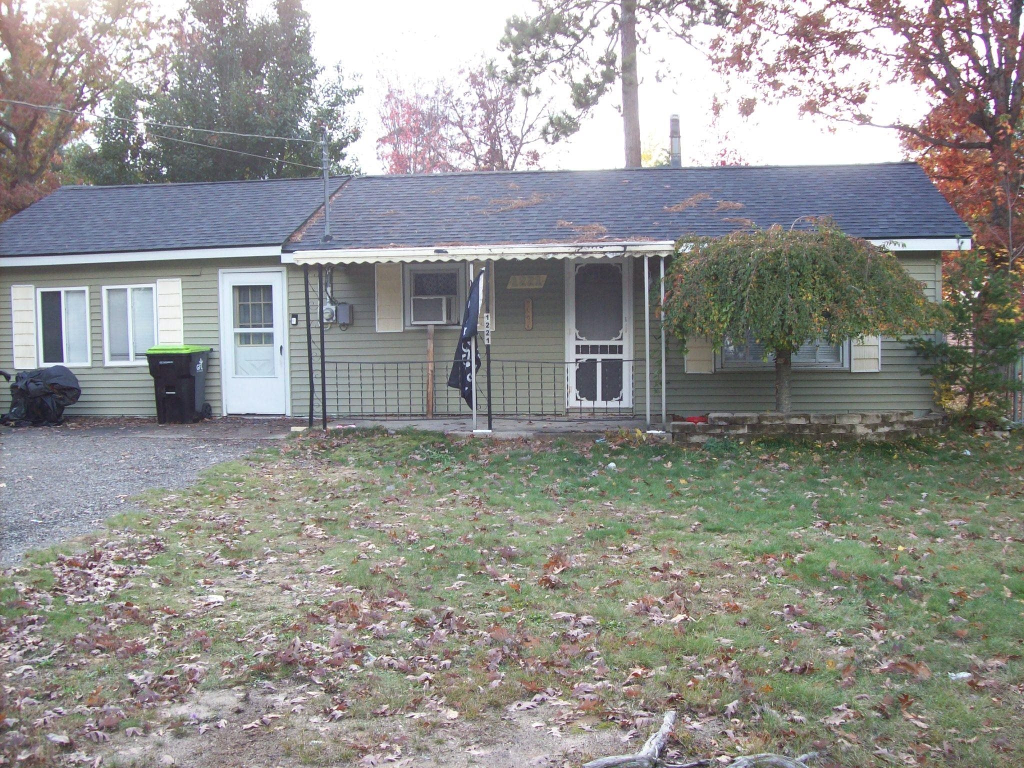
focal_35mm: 36
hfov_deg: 51.4
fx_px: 1065
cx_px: 512
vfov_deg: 39.7
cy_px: 384
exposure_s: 1/108
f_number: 2.7
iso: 80
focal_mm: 6
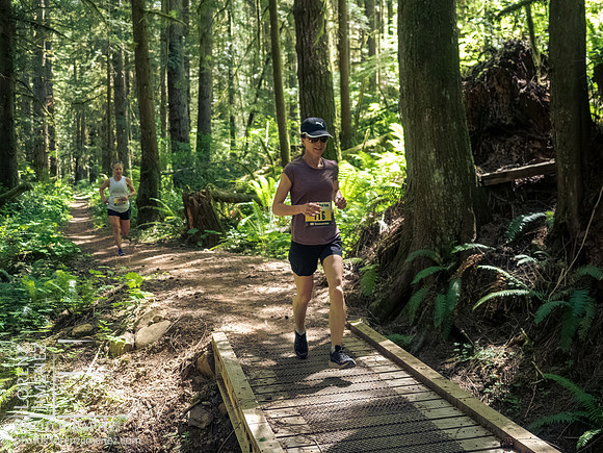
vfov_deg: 30.3
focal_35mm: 48
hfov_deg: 39.7
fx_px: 836
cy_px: 226
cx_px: 302
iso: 4000
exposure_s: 1/1000
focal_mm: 24
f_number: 2.8
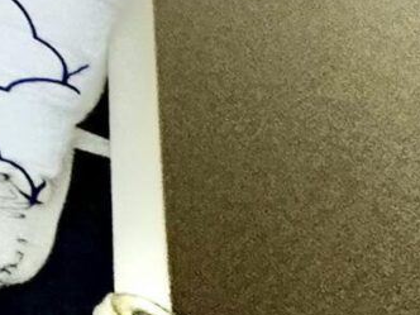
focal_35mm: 108
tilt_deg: -1.0
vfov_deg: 8.9
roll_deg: +1.2
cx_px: -1093
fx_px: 1310
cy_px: -821
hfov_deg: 9.3
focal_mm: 2.22
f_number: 2.2
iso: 160
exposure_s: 1/99
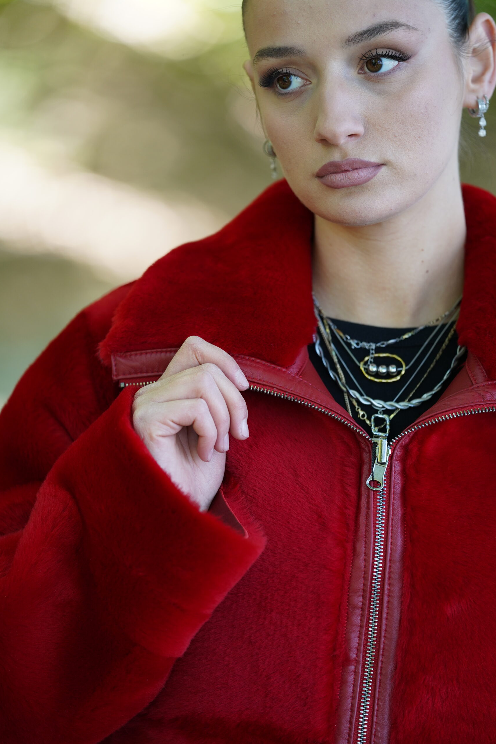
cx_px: 248
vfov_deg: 11.0
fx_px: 3863
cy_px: 371
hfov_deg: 7.3
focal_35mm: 187
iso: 500
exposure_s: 1/320
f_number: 2.8
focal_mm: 186
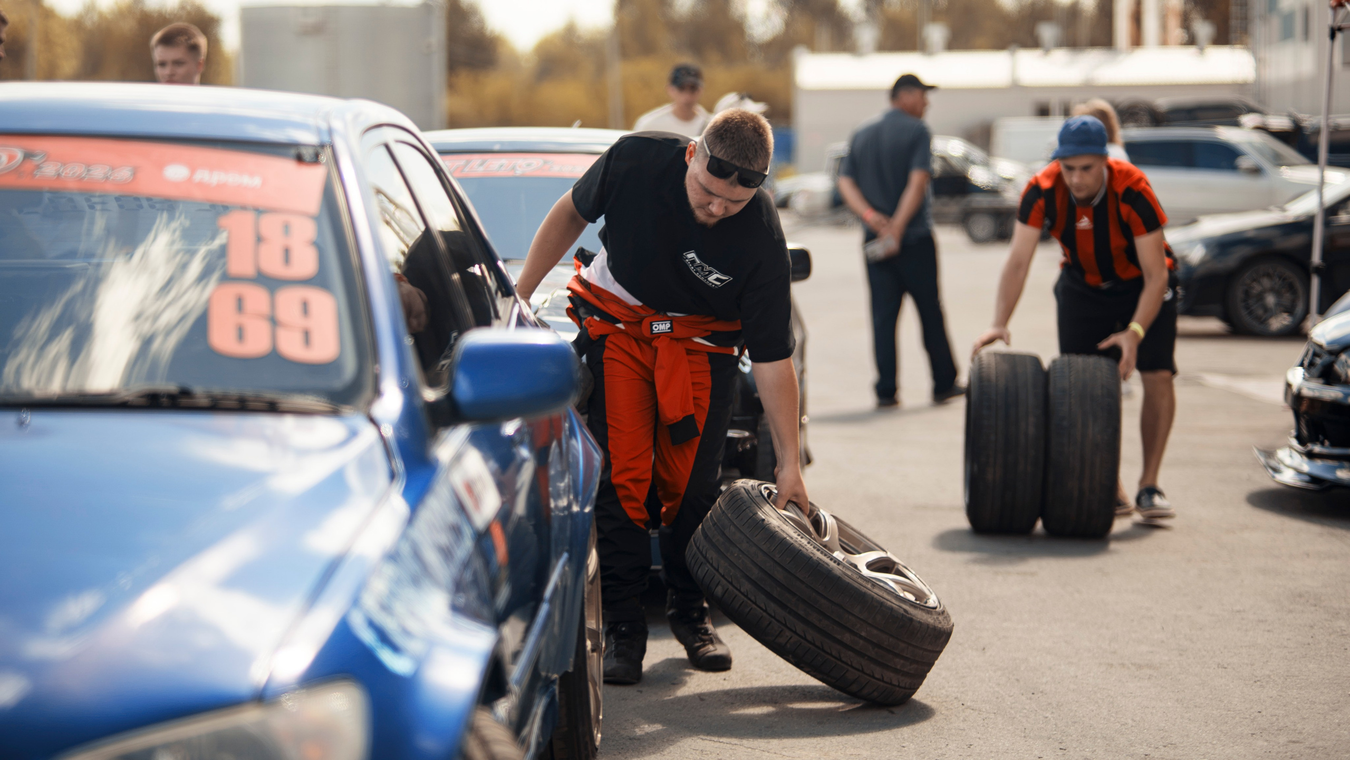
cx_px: 675
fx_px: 3188
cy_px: 380
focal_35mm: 89
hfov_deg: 23.9
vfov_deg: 13.6
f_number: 1.8
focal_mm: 85
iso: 100
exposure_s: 1/800
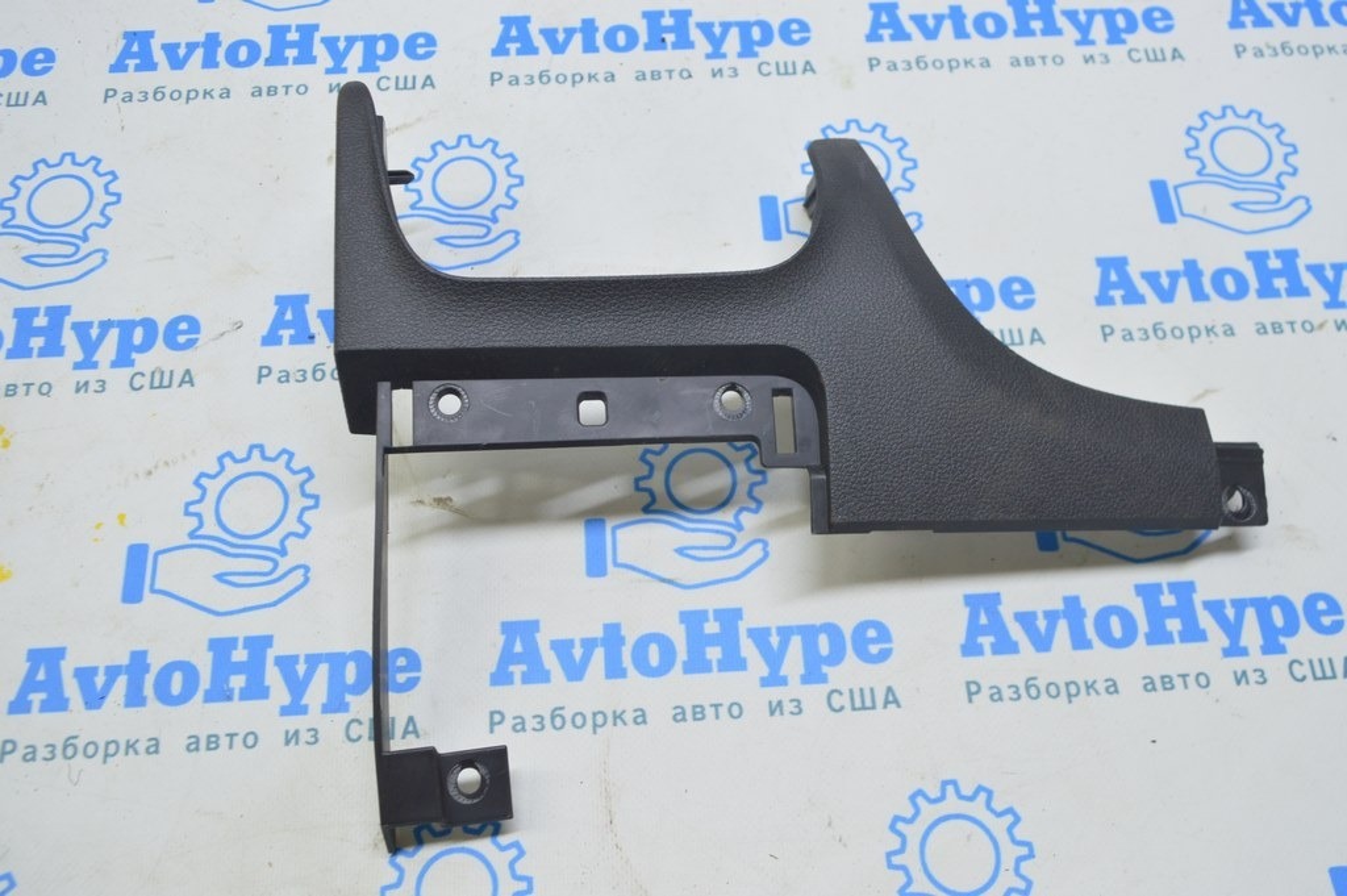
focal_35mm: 33
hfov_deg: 57.3
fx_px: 1234
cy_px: 448
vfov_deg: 39.9
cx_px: 674
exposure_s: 1/20
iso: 400
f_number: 5.6
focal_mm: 22
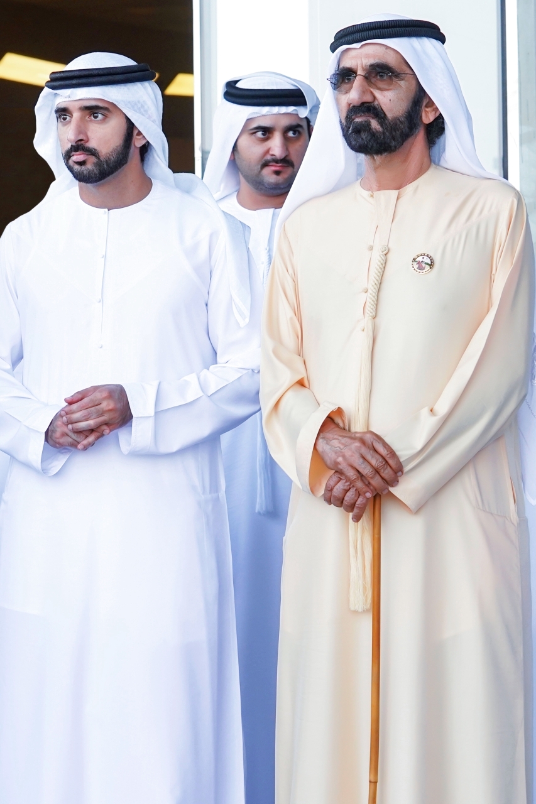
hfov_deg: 19.5
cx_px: 268
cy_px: 402
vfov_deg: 28.8
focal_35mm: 70
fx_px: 1564
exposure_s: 1/250
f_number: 6.3
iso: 640
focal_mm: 70
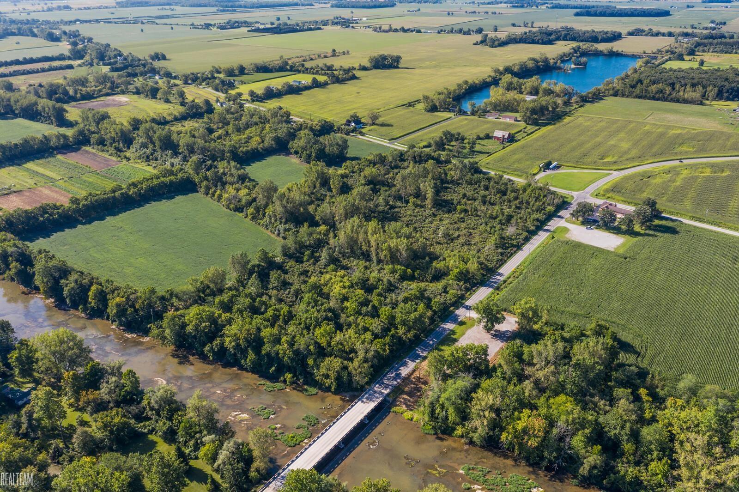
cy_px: 246
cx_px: 370
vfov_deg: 46.4
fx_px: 574
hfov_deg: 65.5
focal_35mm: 28
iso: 100
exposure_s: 1/320
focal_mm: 10.26
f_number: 5
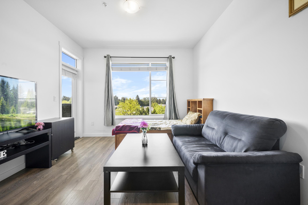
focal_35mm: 13
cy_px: 103
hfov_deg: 108.3
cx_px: 151
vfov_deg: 85.4
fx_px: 111
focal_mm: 12
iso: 320
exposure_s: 1/15
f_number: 9
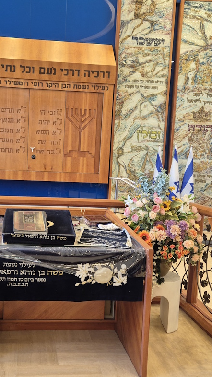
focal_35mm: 34
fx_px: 340
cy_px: 189
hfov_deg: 33.9
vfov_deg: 58.0
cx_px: 53
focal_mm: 5.4
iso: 200
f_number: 1.8
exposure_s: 1/180
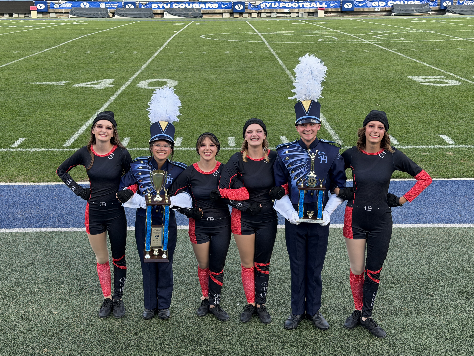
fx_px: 657
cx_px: 237
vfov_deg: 30.3
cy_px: 178
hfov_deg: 39.7
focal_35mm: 48
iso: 80
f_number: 1.78
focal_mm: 6.76
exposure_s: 1/493
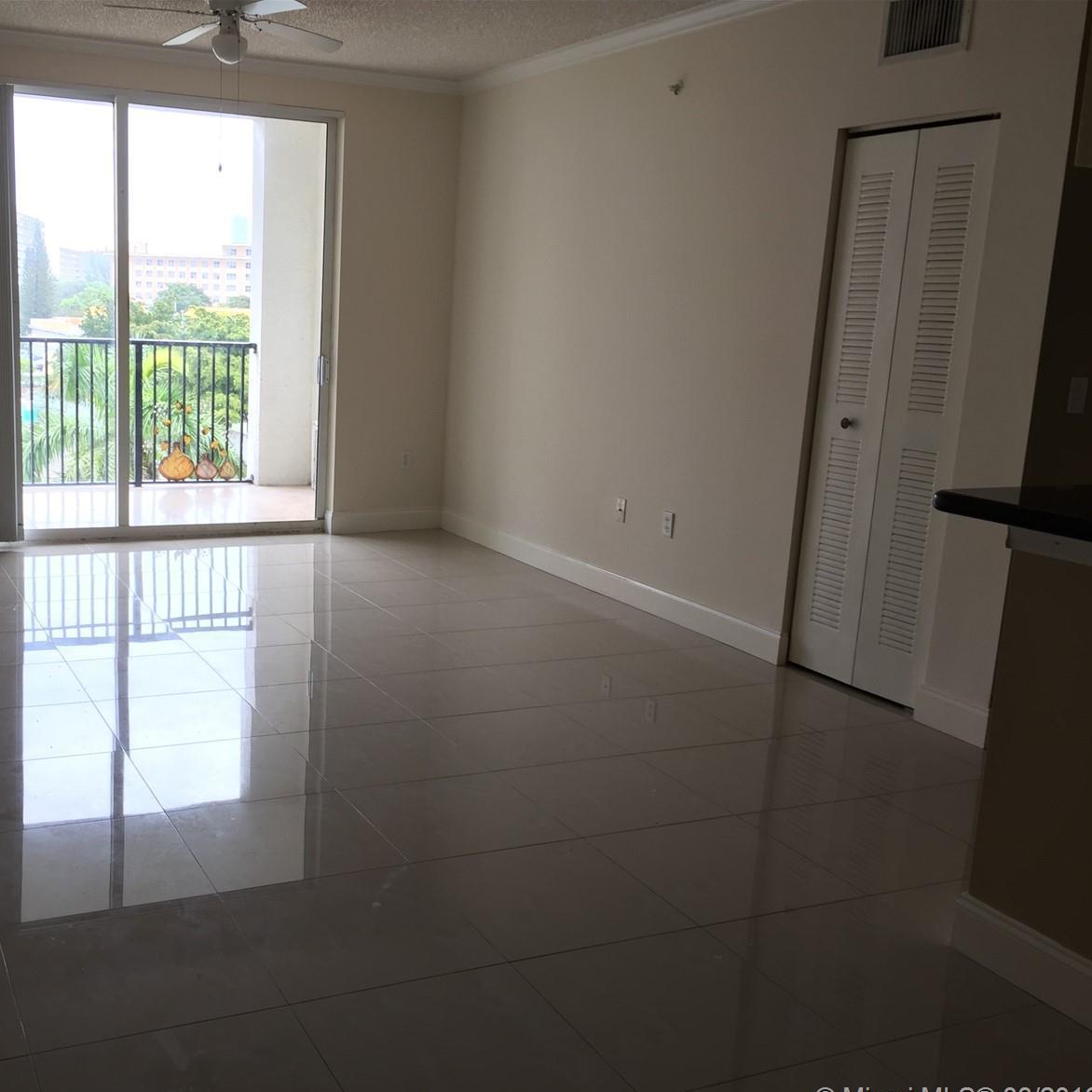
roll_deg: -1.7
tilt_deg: -11.9
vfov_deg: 47.2
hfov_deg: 46.5
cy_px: 558
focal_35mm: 35
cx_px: 373
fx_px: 1249
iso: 32
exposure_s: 1/30
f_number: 2.2
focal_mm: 4.15
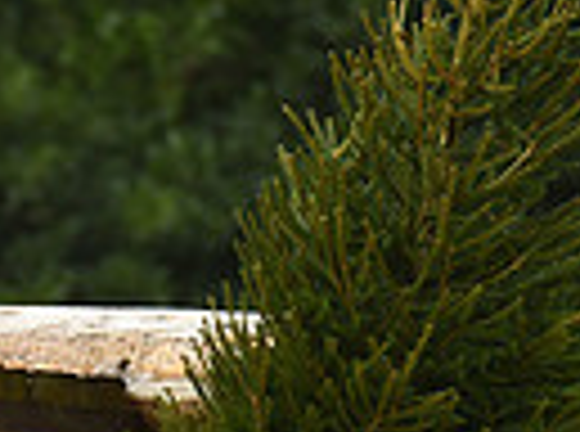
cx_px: -616
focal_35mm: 1733
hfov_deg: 1.1
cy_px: 22
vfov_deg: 0.9
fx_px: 28956
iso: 1250
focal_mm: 400
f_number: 5.6
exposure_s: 1/2500
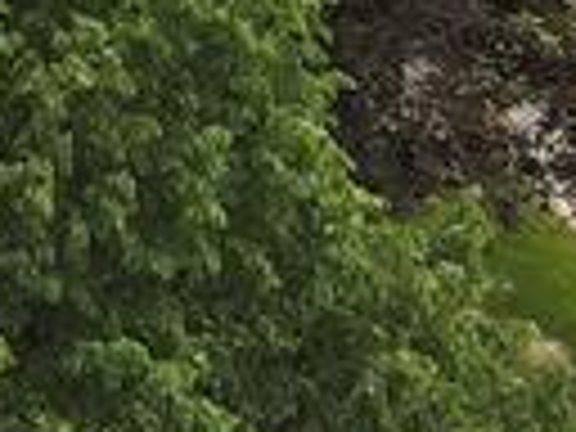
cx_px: -706
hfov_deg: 9.4
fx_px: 3195
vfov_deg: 7.6
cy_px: -232
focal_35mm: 192
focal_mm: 4.5
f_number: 2.8
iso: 100
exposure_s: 1/500
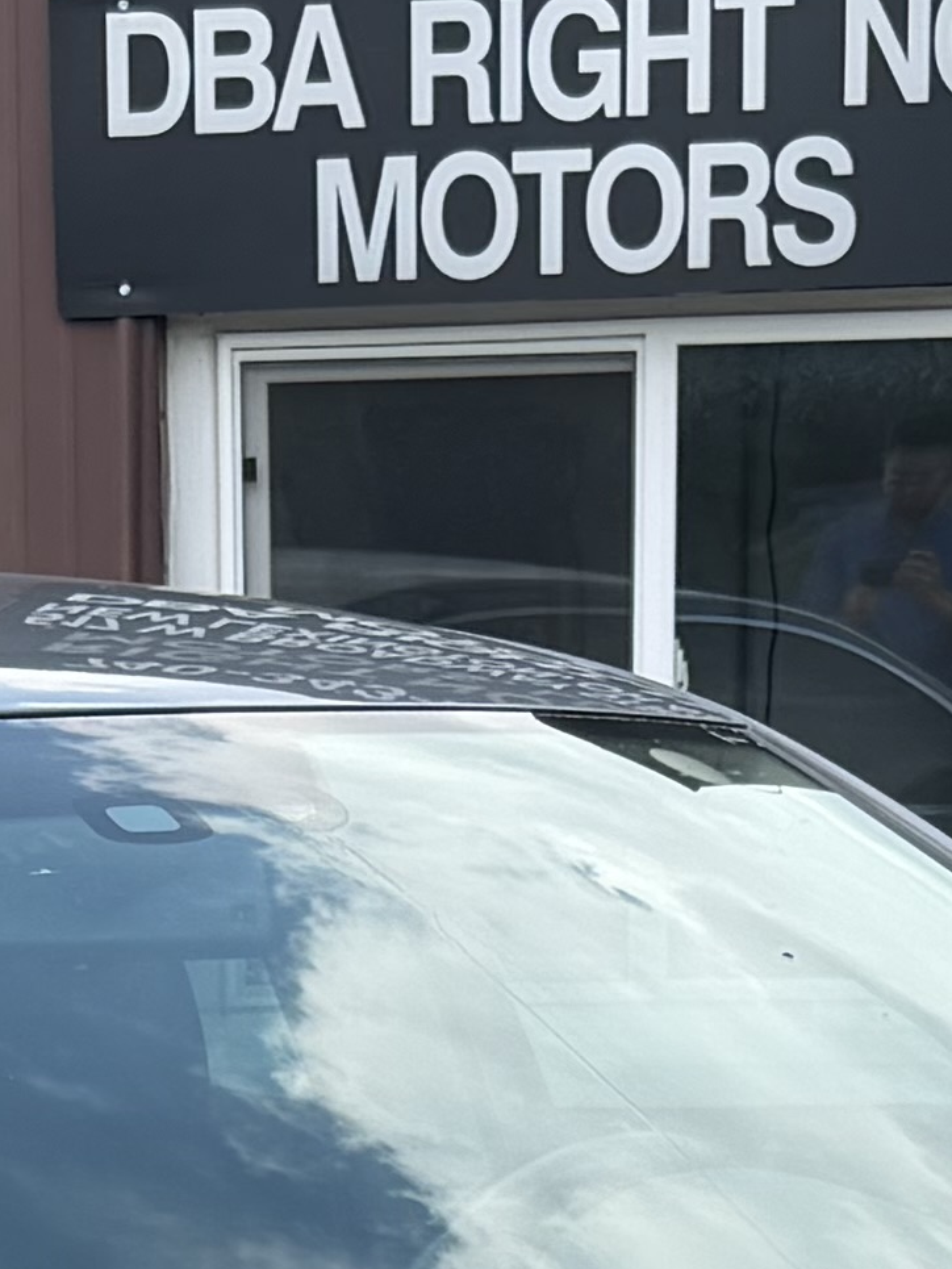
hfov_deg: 10.4
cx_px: 125
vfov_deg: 13.1
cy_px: 1916
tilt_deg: -14.4
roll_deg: +1.2
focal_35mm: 142
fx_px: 5206
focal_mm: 6.76
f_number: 1.78
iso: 80
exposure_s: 1/1727
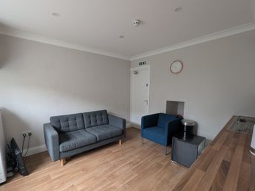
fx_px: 110
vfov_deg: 81.4
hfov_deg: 98.2
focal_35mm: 15
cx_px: 125
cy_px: 107
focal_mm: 1.95
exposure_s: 1/23.8
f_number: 2.2
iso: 121
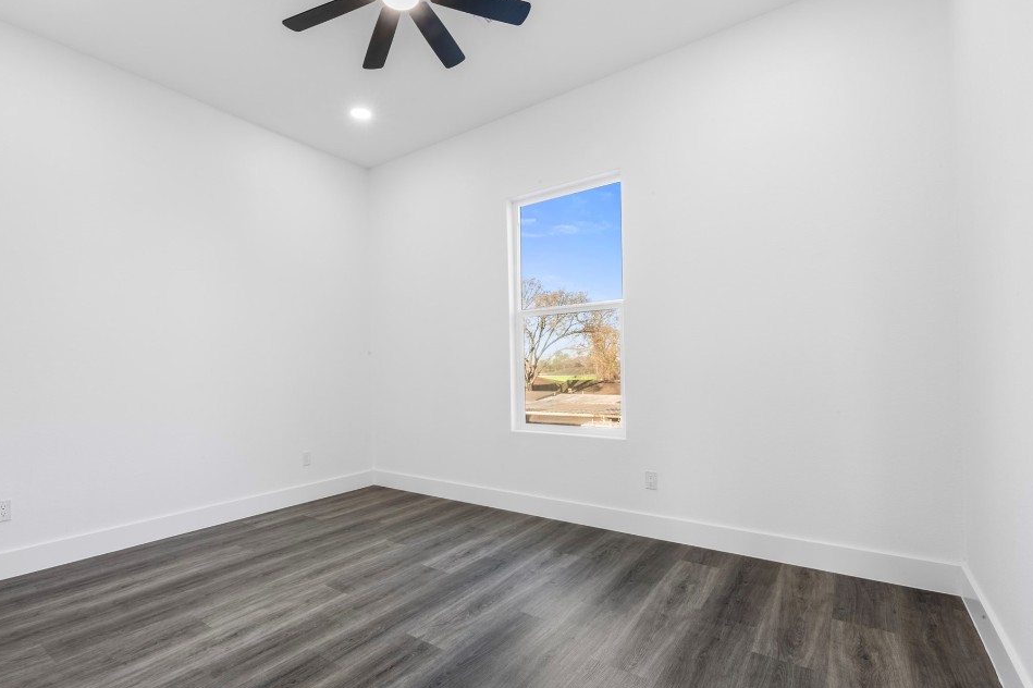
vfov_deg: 70.4
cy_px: 359
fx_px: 488
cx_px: 456
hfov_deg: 92.9
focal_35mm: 17
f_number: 9
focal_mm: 14
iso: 250
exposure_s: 1.6
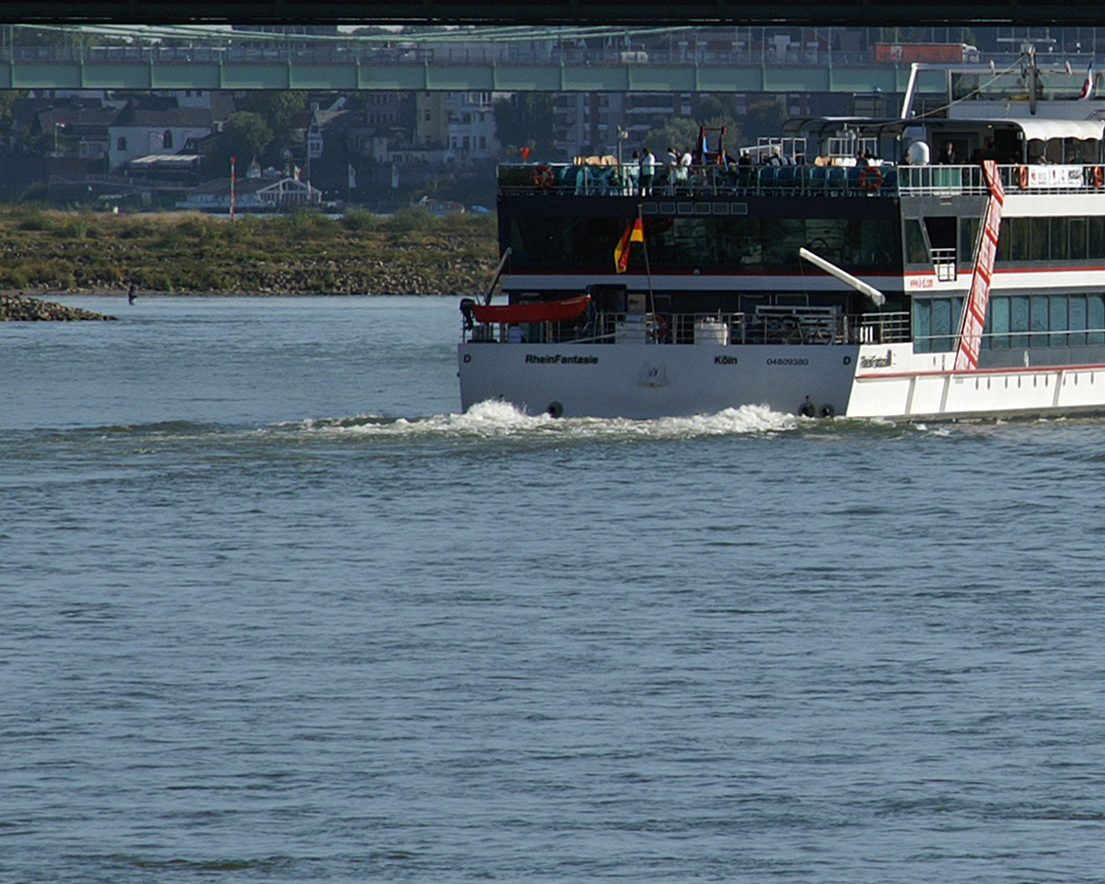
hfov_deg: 2.5
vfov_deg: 2.0
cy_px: 295
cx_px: 1313
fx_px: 24922
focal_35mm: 762
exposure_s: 1/250
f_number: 11
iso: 100
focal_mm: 210
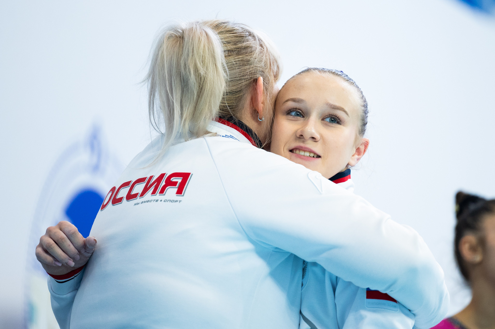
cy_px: 128
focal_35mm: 277
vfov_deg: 4.9
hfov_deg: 7.4
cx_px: 300
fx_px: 3812
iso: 2500
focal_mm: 200
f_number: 2.8
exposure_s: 1/800
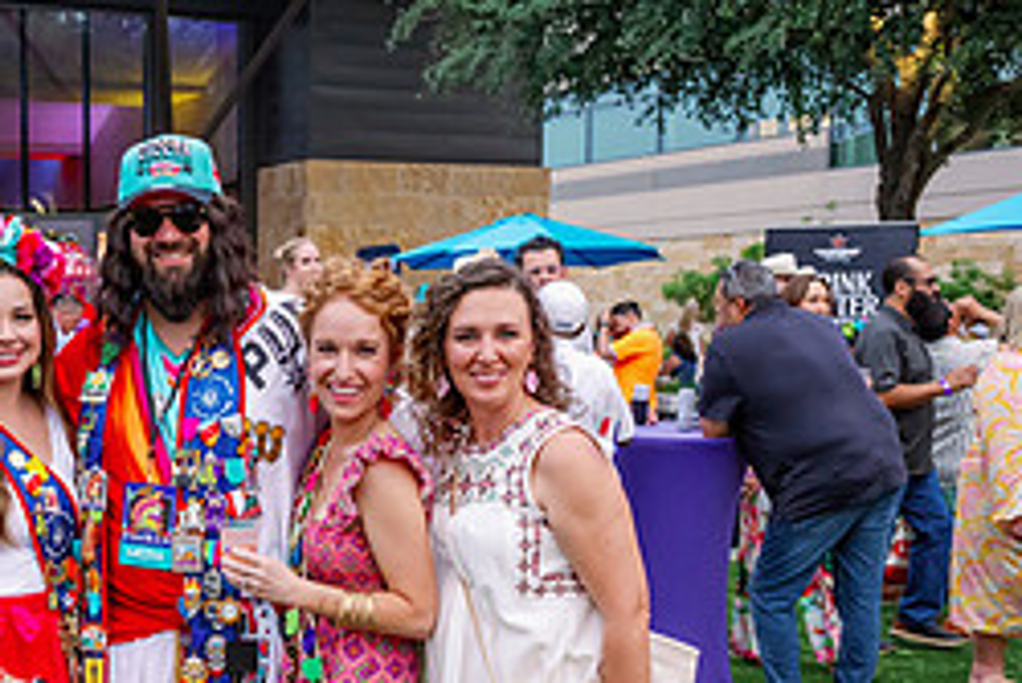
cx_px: 123
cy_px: 530
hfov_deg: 32.9
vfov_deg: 23.1
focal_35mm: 58
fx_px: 1647
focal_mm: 25
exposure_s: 1/200
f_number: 4.5
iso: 1600
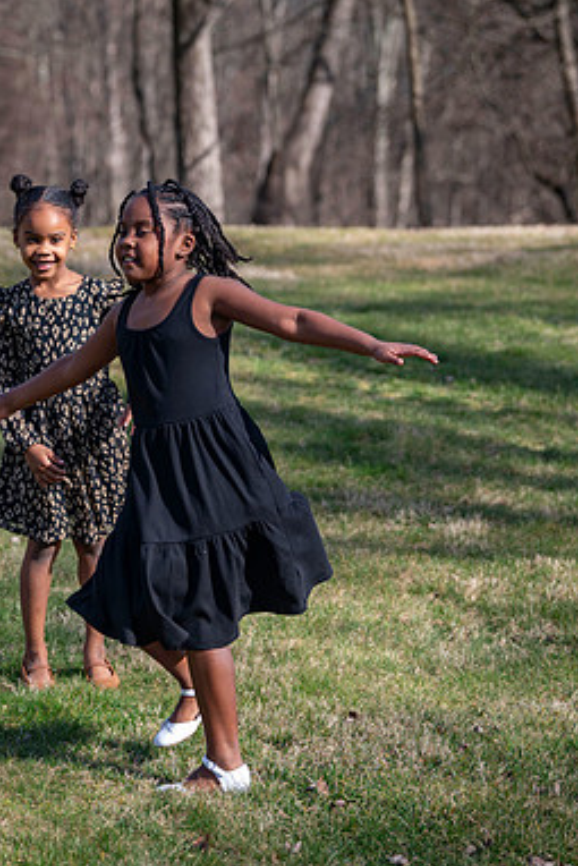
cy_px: 435
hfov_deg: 9.5
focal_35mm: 144
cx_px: 91
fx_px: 3465
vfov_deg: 14.2
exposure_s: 1/1000
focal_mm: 95
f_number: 4
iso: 250
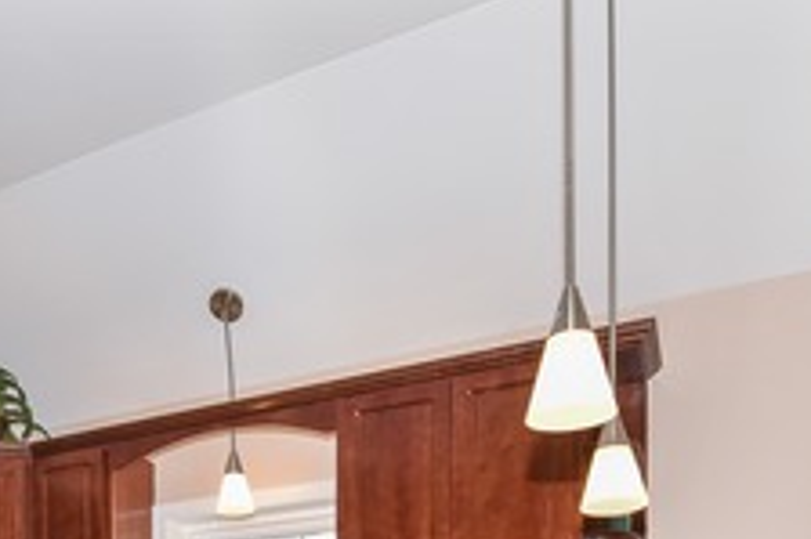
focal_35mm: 40
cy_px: 758
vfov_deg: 26.4
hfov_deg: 47.1
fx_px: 900
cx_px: 224
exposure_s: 1/40
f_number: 10
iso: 400
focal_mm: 14
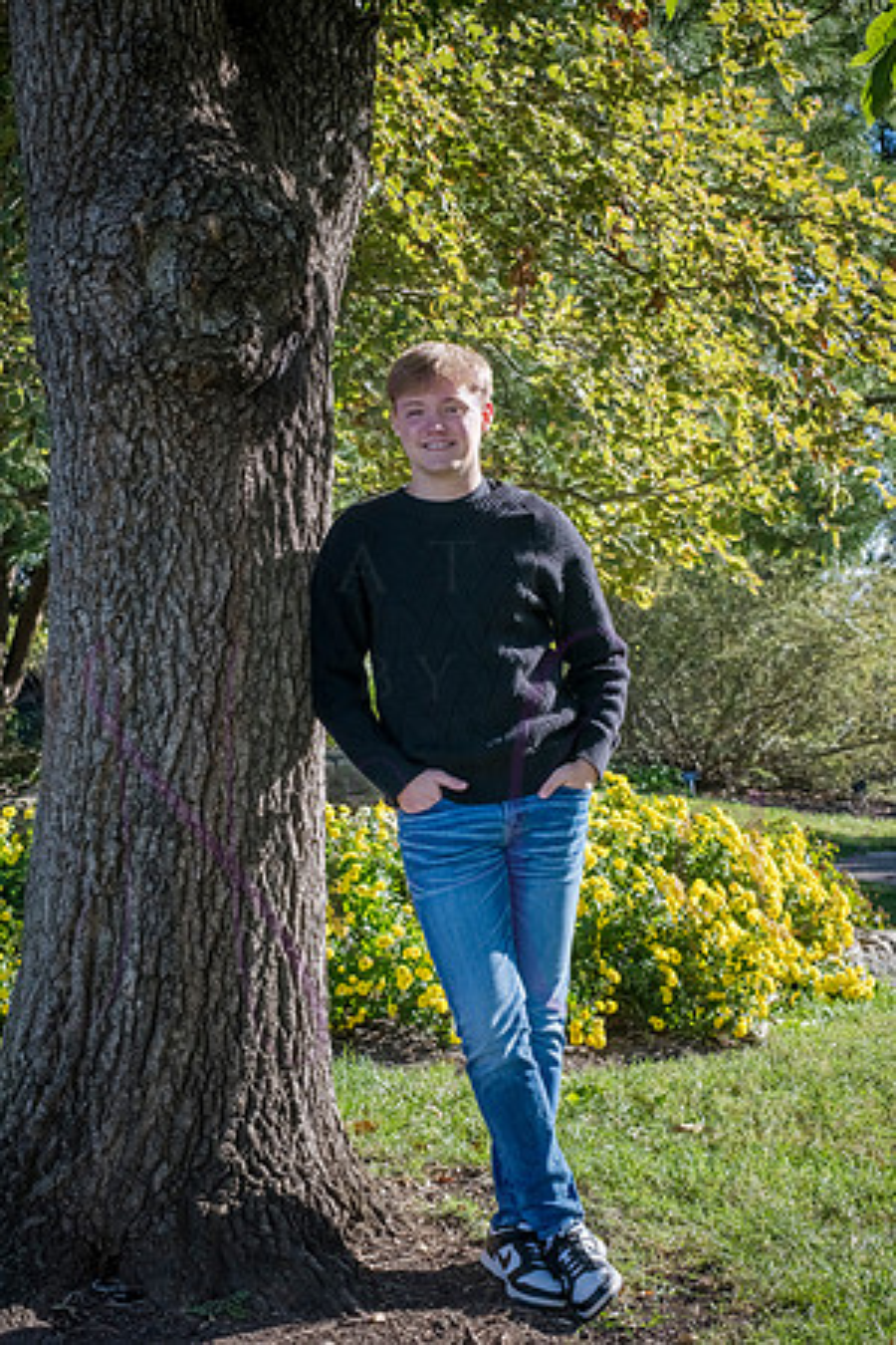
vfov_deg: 25.4
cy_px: 672
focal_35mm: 80
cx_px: 448
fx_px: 2986
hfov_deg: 17.1
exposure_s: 1/500
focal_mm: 80
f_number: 13
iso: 800
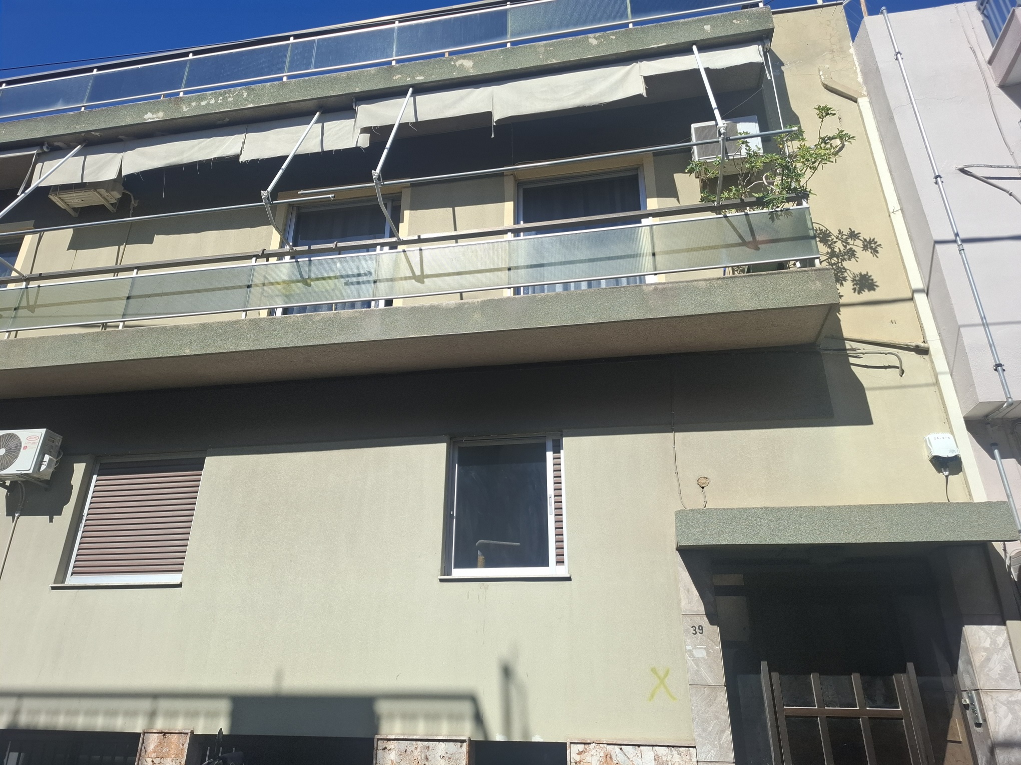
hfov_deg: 73.9
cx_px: 510
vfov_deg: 58.9
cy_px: 382
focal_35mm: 23
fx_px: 678
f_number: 1.8
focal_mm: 5.54
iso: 50
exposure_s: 1/2326
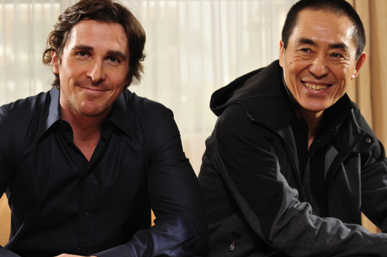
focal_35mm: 111
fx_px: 1192
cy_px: 124
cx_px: 198
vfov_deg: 12.3
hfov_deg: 18.4
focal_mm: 105
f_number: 6.3
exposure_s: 1/125
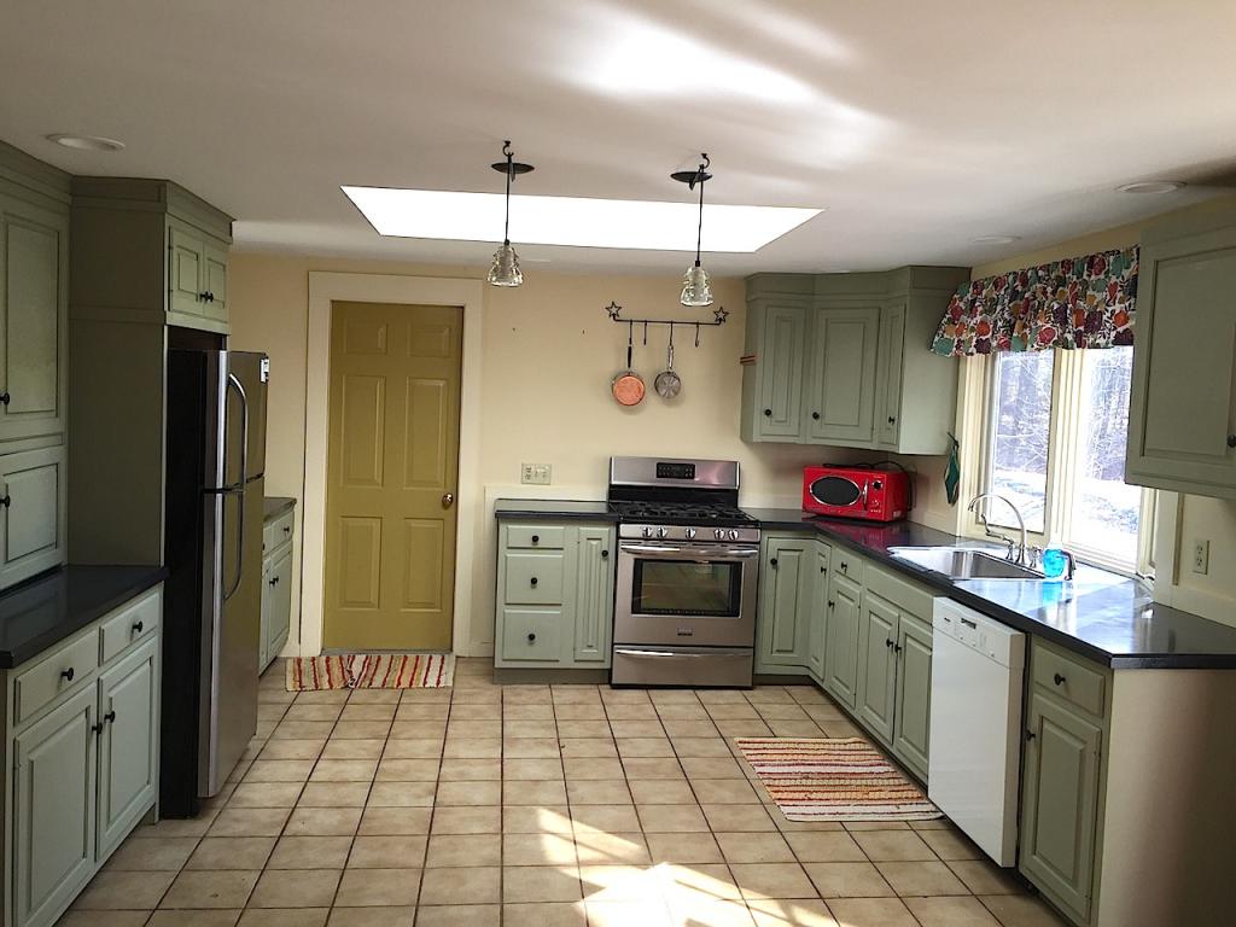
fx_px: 1035
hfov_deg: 61.7
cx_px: 618
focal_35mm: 29
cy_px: 464
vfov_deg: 48.2
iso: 32
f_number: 2.2
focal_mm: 4.15
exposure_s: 1/60
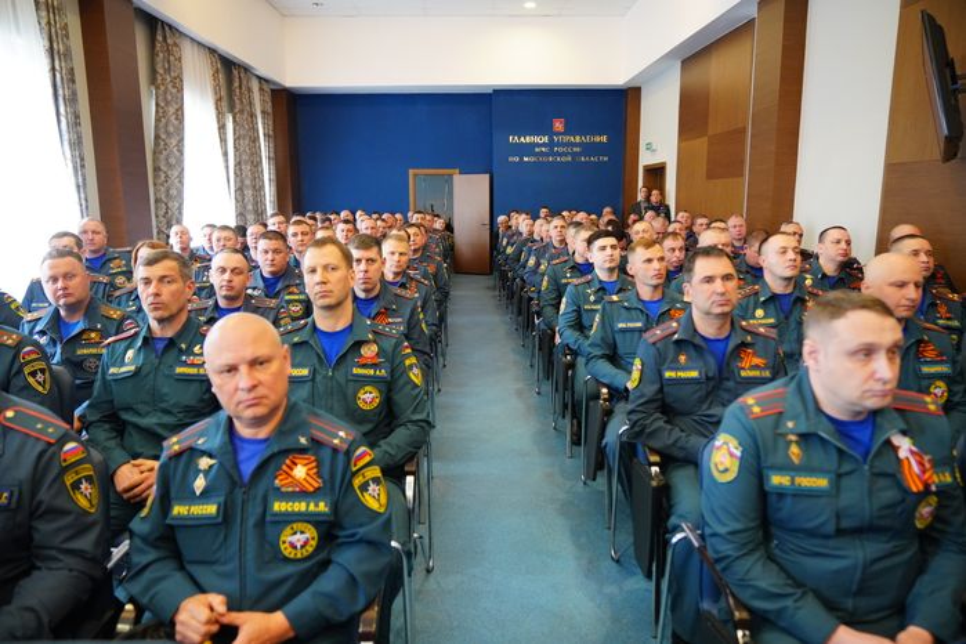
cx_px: 483
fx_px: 644
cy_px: 322
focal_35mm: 24
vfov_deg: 53.1
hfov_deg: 73.7
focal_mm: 24
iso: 3200
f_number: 2.8
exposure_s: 1/160
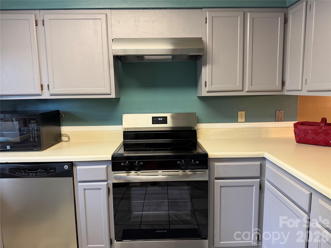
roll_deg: +1.3
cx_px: 166
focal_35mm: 24
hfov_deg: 71.6
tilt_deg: -6.9
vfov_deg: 56.8
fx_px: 229
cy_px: 124
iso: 250
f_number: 1.78
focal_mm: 6.76
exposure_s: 1/60
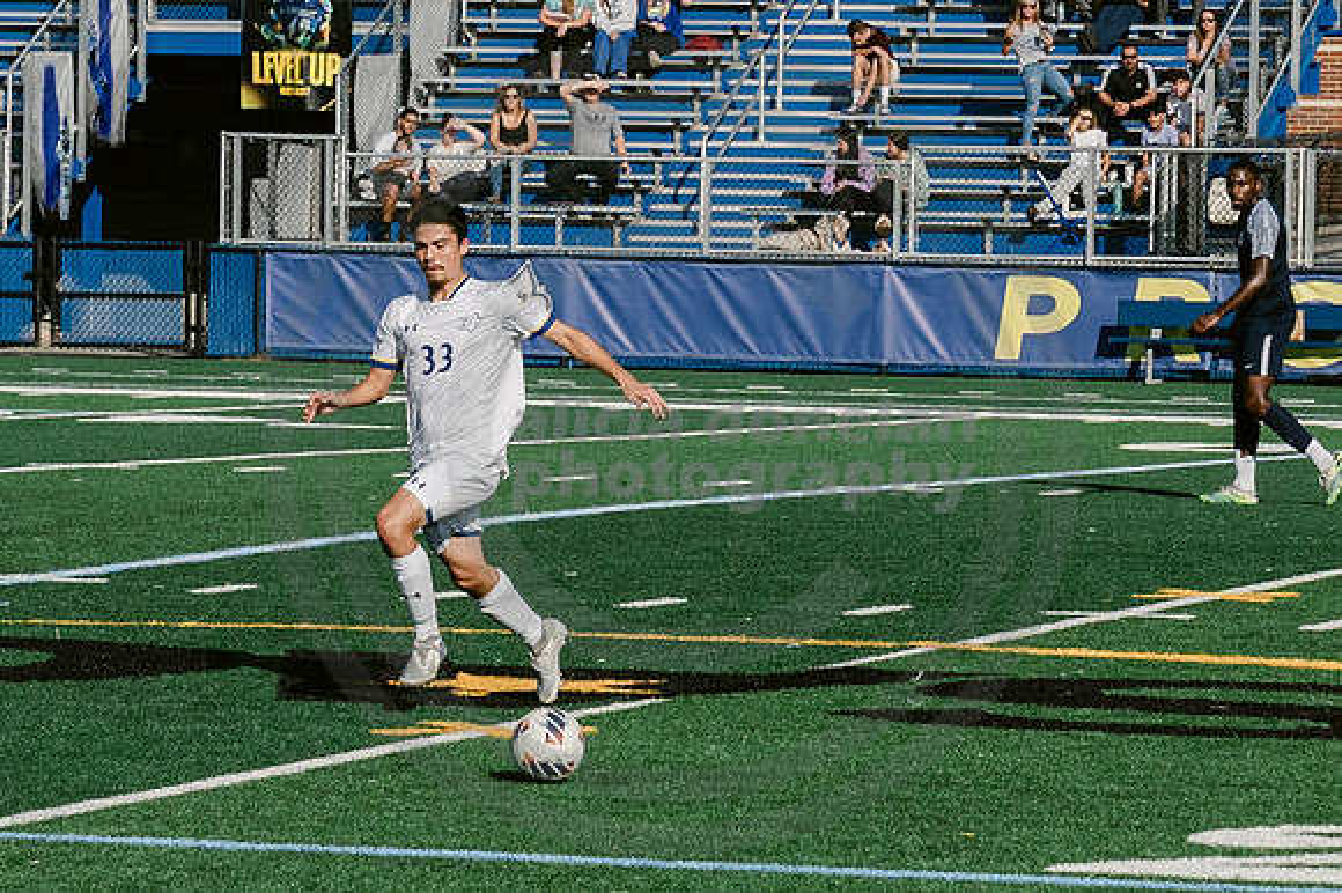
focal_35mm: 250
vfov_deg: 5.5
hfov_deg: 8.2
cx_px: 422
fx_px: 9326
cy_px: 421
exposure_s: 1/5000
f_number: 5.6
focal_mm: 70
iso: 640
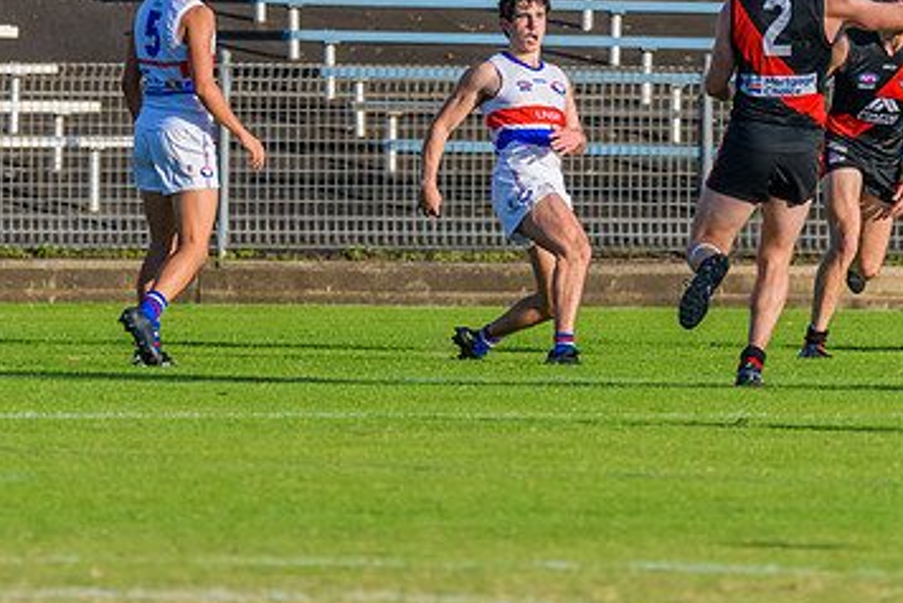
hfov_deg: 1.6
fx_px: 32659
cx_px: 448
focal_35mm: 1301
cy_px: 158
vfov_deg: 1.1
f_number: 6.3
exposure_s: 1/2500
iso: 1000
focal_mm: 600
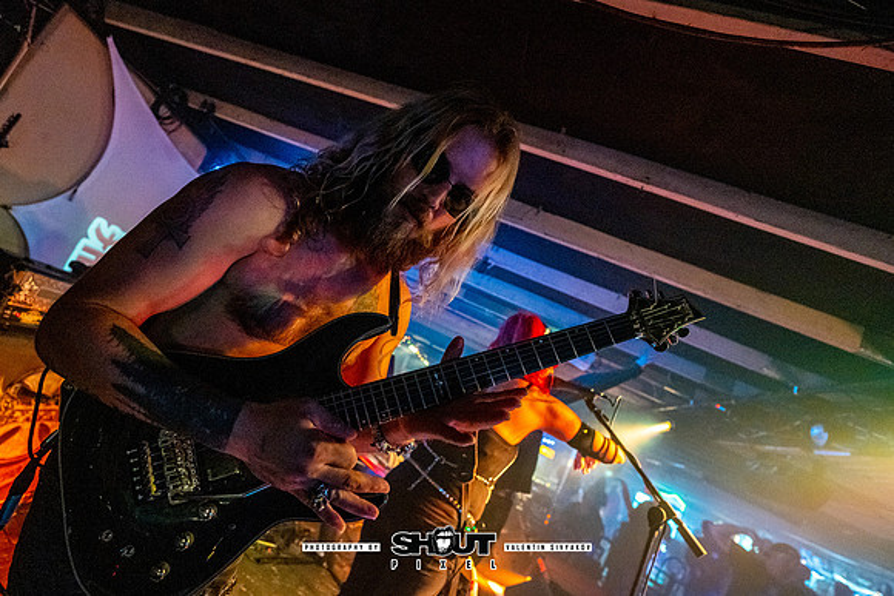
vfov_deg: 73.9
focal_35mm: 16
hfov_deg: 96.7
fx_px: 396
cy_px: 295
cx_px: 411
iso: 4000
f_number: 2.8
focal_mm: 14
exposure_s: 1/160
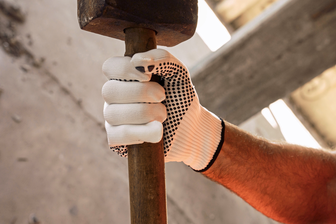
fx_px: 383
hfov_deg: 47.4
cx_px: 168
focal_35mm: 41
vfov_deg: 32.6
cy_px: 112
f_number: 6.3
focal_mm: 41
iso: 1250
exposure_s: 1/200
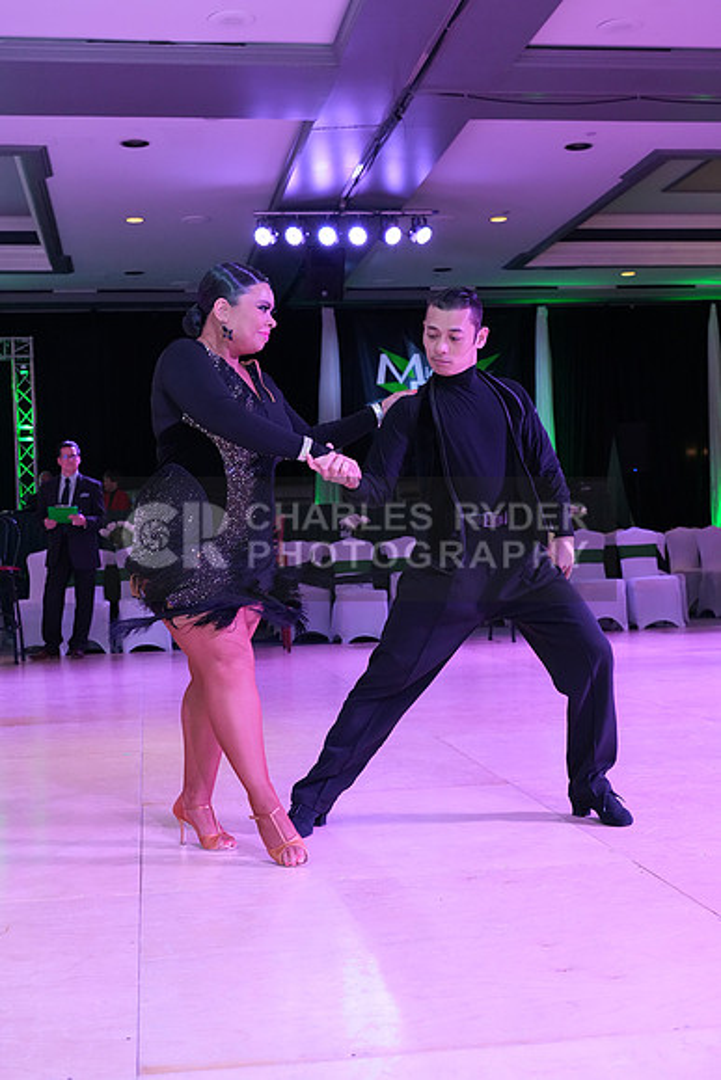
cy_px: 540
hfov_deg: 29.9
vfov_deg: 43.6
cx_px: 360
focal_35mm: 45
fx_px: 1351
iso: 3200
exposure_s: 1/250
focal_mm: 45
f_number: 6.3
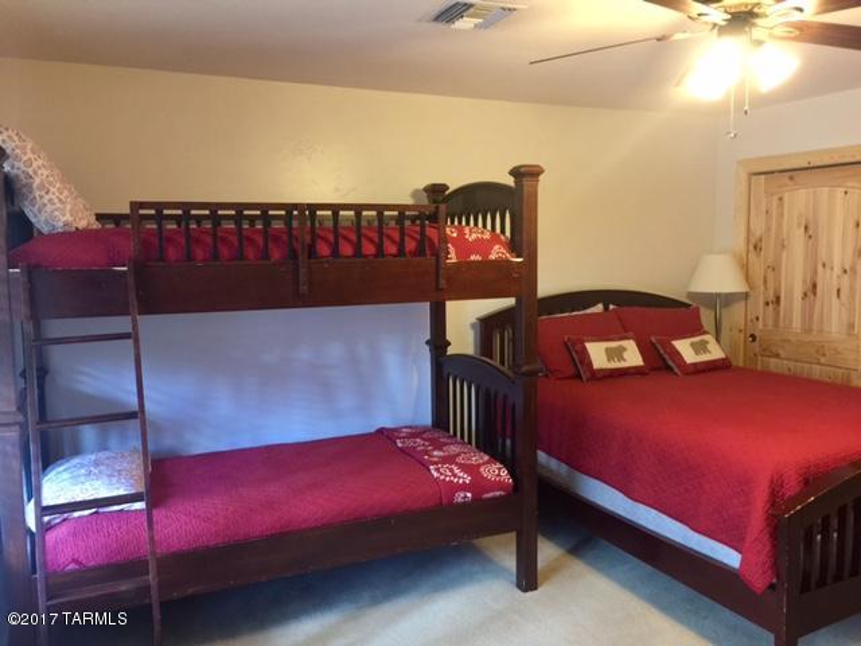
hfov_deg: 61.7
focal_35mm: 29
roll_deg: +1.6
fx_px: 721
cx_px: 430
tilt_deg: -5.5
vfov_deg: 48.2
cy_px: 323
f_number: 2.2
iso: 80
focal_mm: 4.15
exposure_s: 1/4
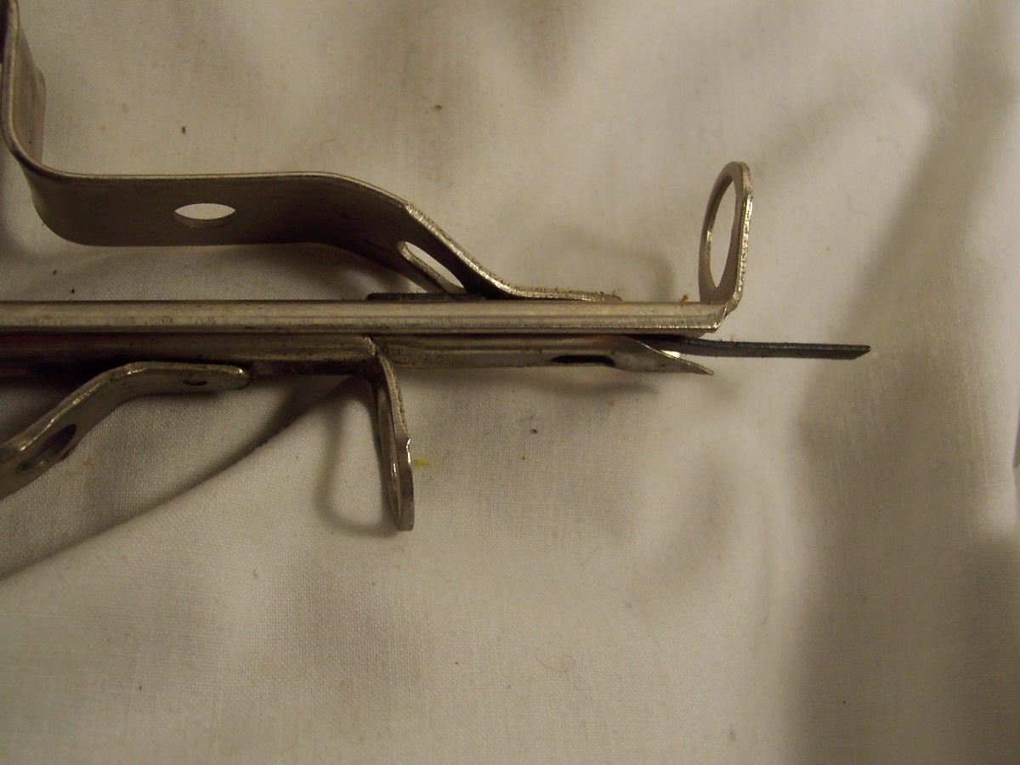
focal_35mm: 37
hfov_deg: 50.1
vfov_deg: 38.7
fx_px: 1090
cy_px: 382
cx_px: 510
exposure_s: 1/350
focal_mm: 5.6
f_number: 2.8
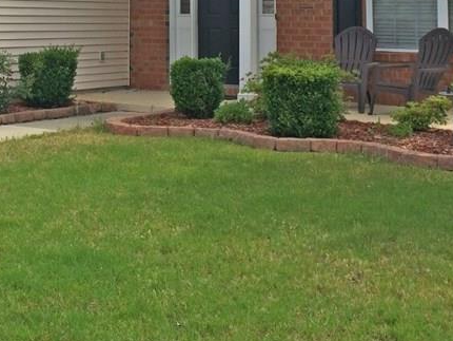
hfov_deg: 27.7
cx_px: 111
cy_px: -41
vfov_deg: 20.3
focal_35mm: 69
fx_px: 903
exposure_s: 1/1580
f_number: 2.2
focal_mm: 4.15
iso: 32
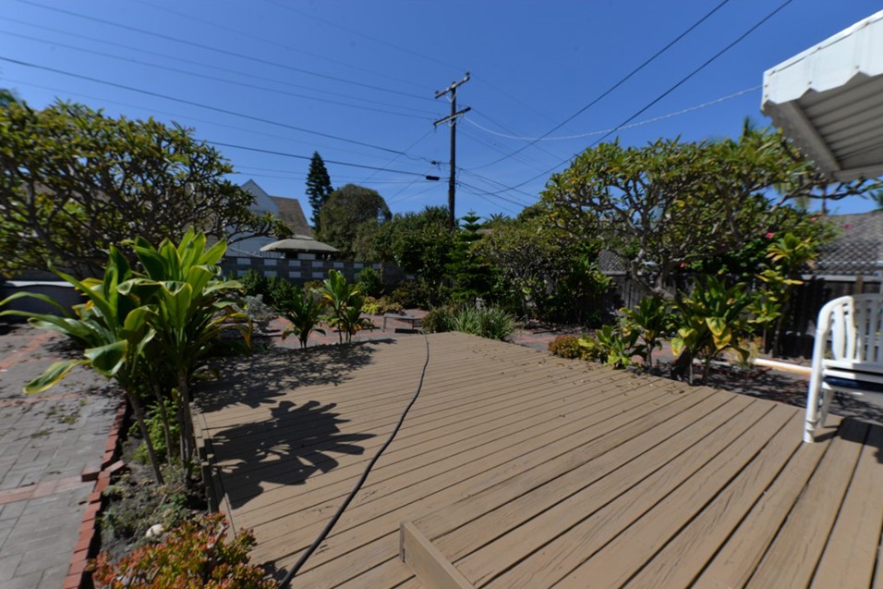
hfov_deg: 100.4
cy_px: 313
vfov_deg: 77.2
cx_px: 436
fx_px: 368
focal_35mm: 15
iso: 400
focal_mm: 14
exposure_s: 1/800
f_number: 14
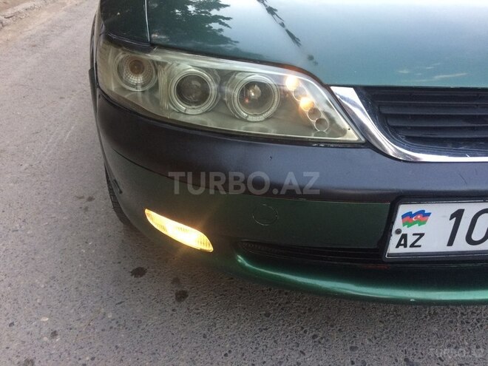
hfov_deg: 61.7
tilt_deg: -28.4
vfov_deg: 48.2
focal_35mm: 29
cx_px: 244
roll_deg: -4.6
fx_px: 409
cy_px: 183
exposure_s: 1/33
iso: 80
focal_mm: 4.15
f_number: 2.2
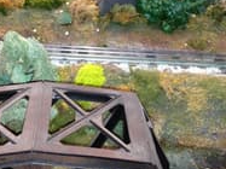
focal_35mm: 75
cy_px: 48
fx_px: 489
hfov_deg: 26.0
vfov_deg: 19.5
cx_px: 100
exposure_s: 1/20
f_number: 2.4
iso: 160
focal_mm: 4.28
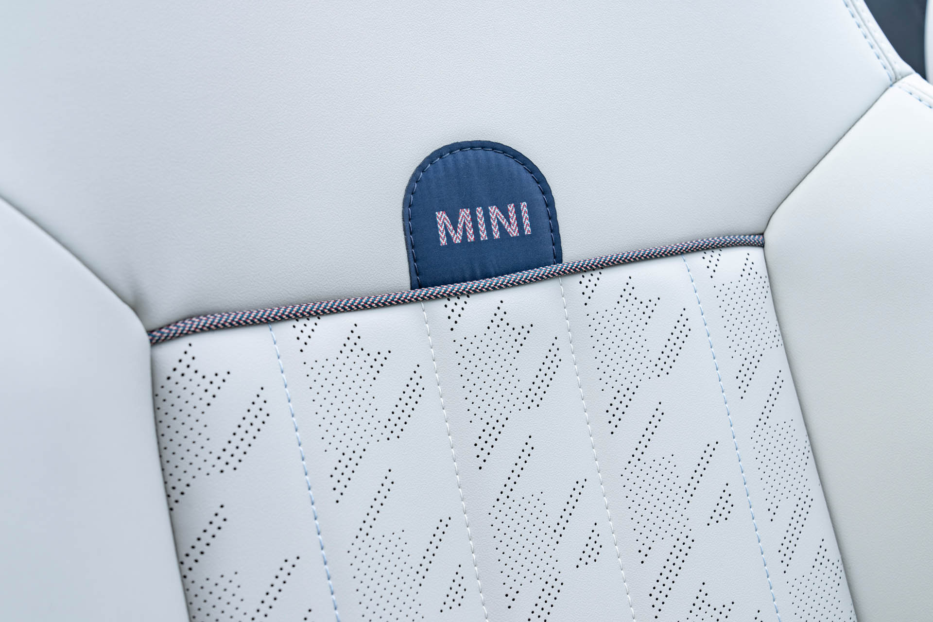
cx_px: 466
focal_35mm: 45
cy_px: 311
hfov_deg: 43.6
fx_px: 1166
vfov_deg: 29.9
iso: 100
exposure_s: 1/30
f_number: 8
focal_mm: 45
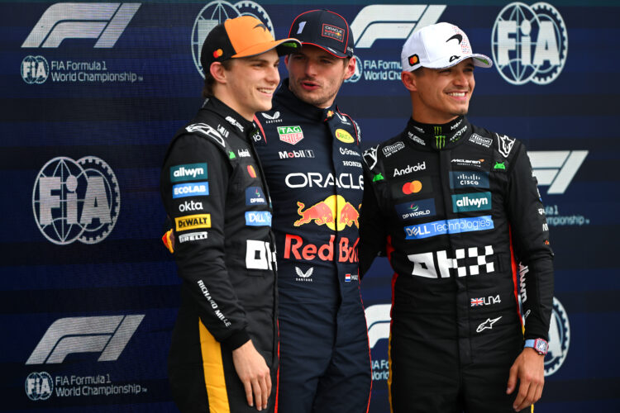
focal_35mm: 400
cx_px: 310
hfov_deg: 5.2
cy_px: 206
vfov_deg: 3.4
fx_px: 6888
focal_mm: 400
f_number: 2.8
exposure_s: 1/1000
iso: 100
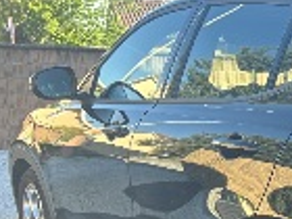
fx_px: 650
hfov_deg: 21.9
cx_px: 413
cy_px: 225
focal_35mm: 77
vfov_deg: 18.6
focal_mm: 5.7
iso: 40
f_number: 1.5
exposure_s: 1/198
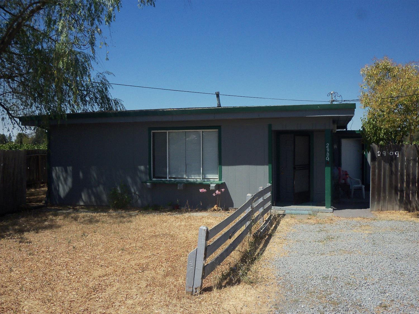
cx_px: 210
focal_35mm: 34
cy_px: 157
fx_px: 411
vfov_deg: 41.8
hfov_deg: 54.0
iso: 80
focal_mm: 5.7
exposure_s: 1/250
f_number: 8.8
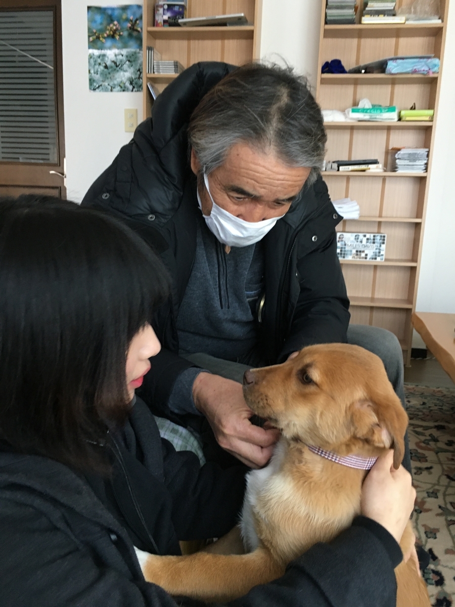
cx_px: 228
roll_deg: -1.5
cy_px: 304
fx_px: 508
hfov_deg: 48.2
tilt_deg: -11.9
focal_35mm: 29
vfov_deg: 61.7
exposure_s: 1/30
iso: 100
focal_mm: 4.15
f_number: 2.2
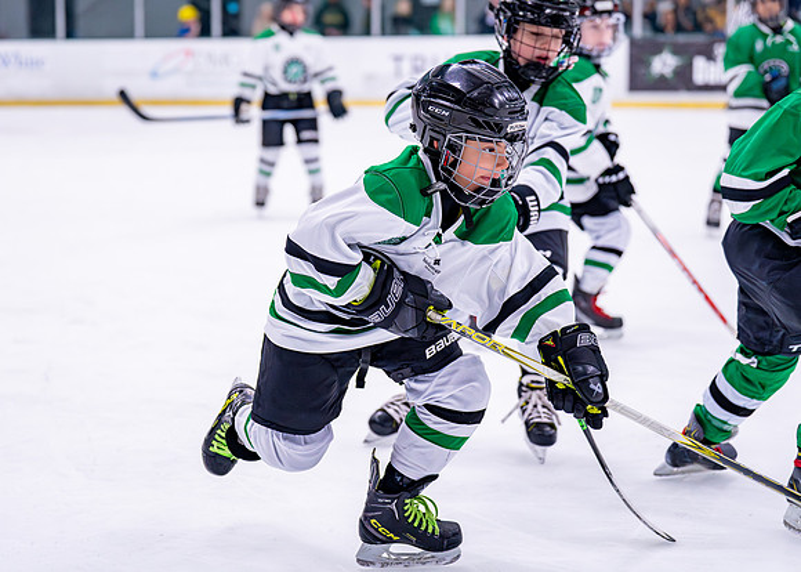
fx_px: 1899
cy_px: 258
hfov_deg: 23.8
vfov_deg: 17.1
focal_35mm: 83
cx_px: 319
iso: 2500
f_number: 2.8
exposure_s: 1/1250
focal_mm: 70
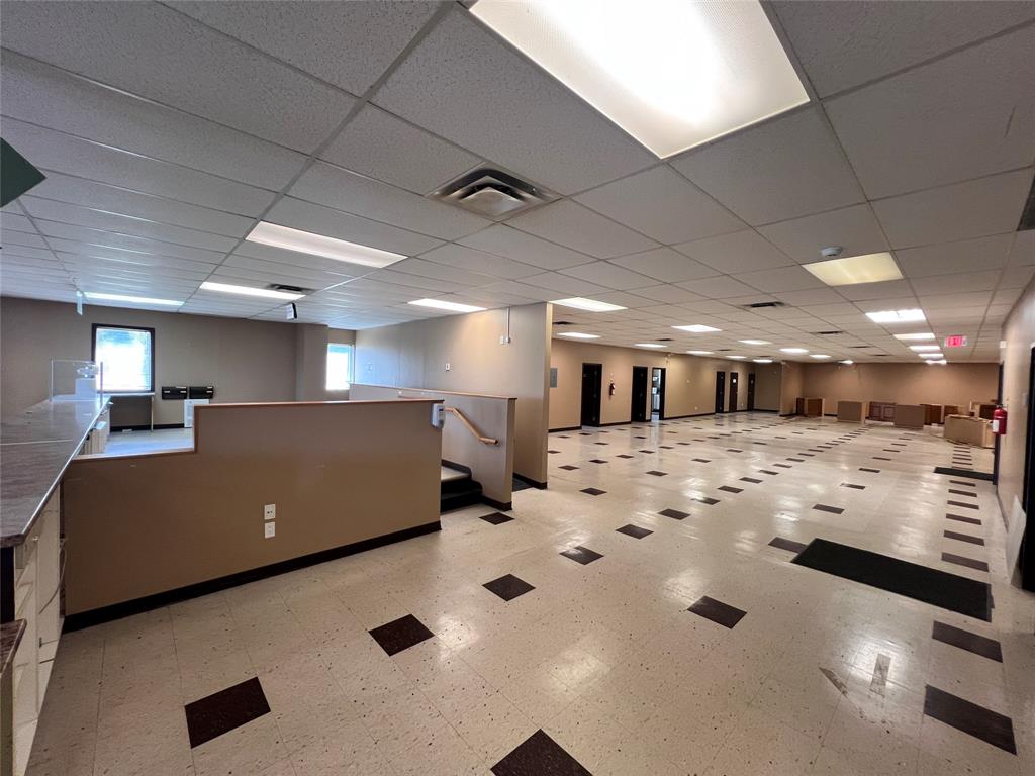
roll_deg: -2.0
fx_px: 389
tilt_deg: -1.3
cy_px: 388
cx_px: 518
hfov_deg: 106.2
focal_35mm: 13
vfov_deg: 89.9
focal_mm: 1.57
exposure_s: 1/60
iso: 125
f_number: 1.8
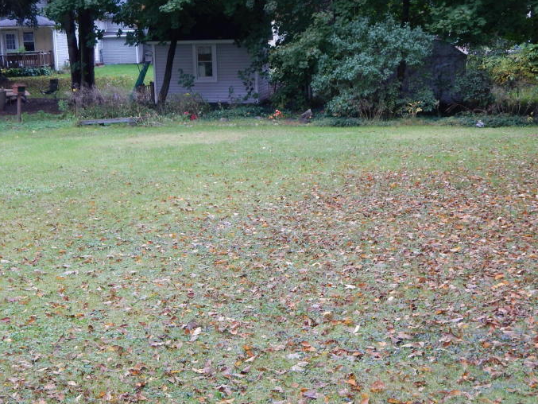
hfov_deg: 29.8
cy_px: 252
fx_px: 1010
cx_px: 260
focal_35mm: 65
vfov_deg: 22.5
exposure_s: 1/50
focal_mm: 7.7
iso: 125
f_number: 3.6
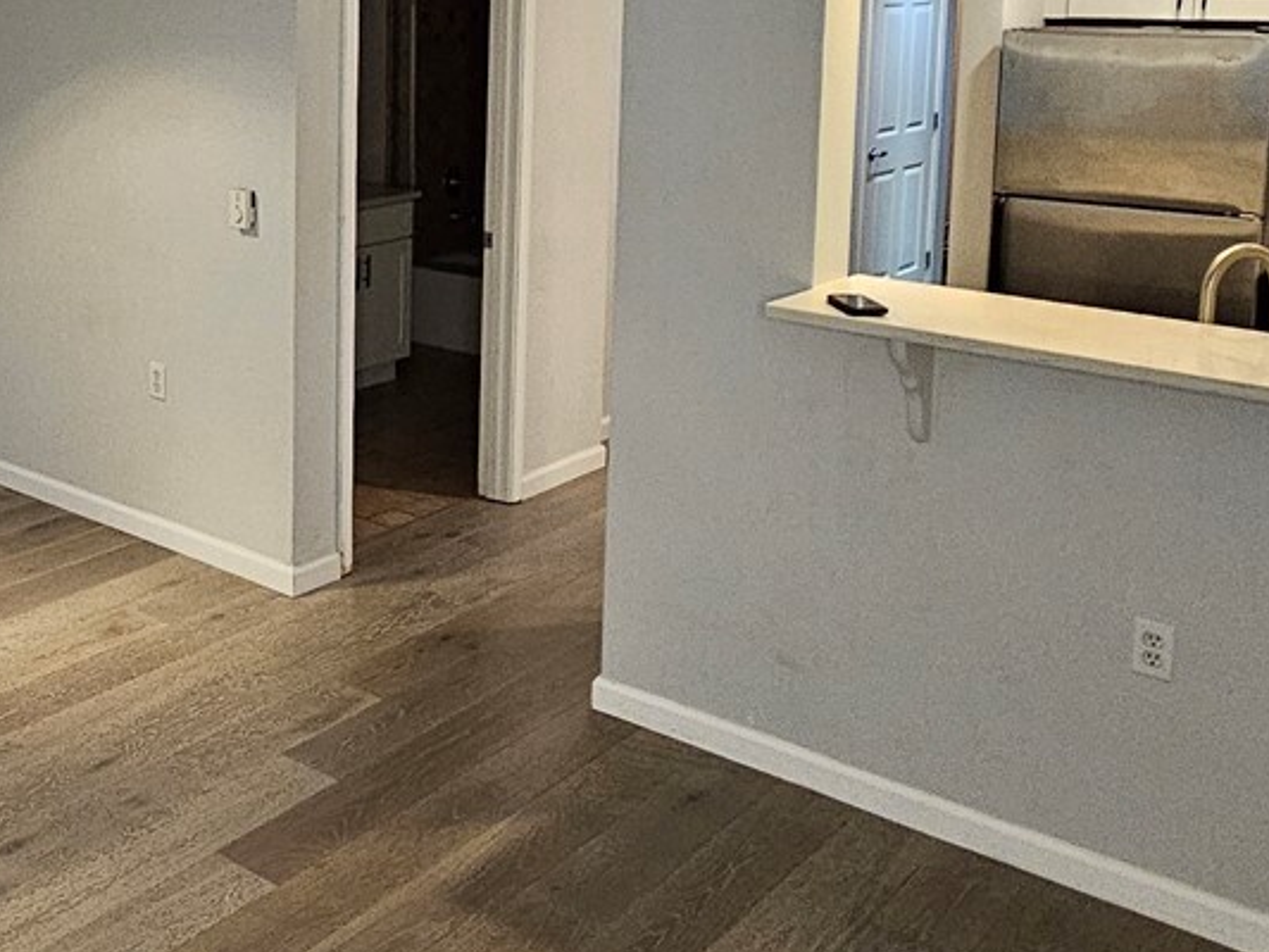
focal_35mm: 39
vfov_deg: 35.4
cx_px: 202
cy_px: 167
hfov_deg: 44.8
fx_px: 1430
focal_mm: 2.2
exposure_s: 1/60
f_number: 2.2
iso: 320
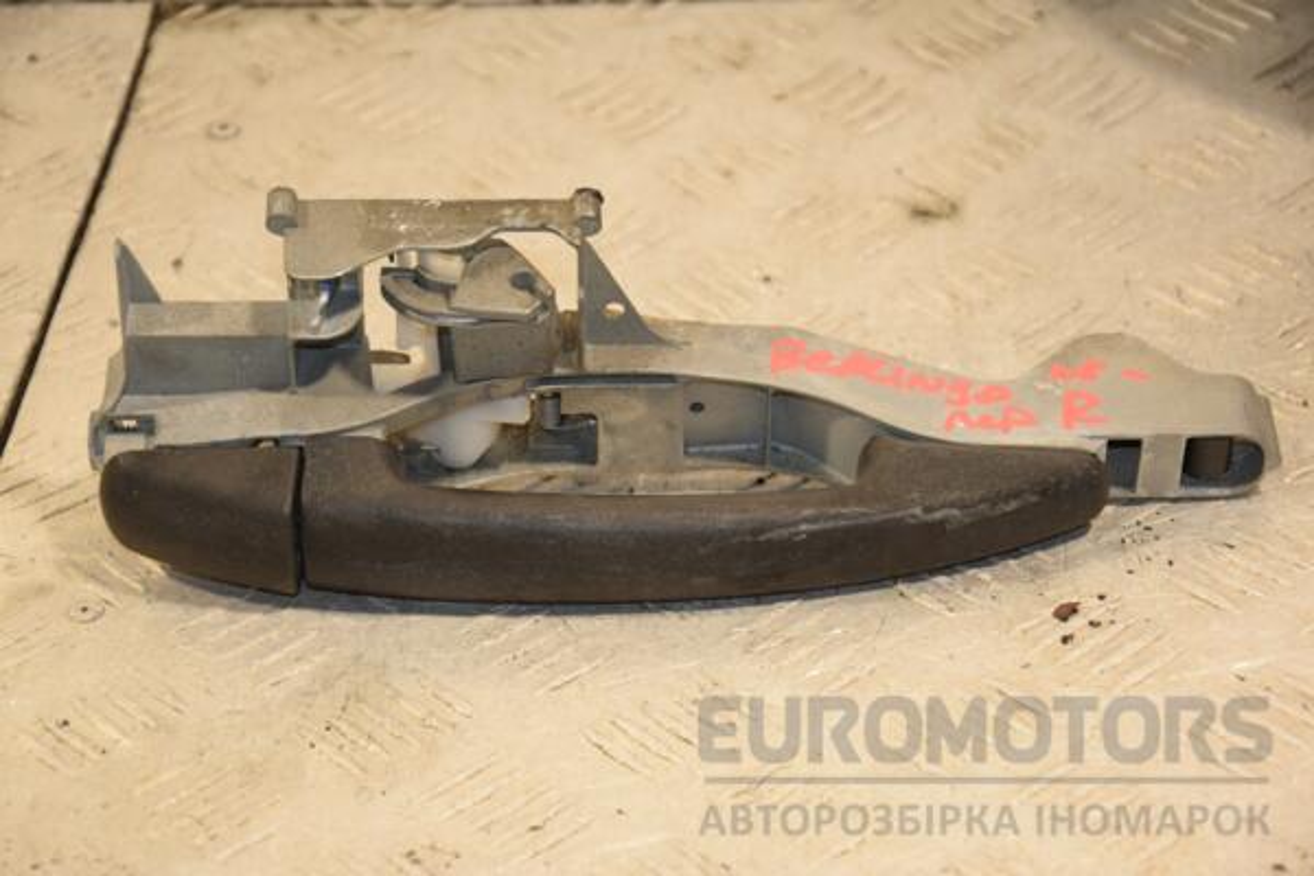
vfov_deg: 11.4
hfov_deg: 17.1
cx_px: 657
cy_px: 438
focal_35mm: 120
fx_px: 4380
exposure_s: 1/200
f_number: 5.6
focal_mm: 80
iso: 800
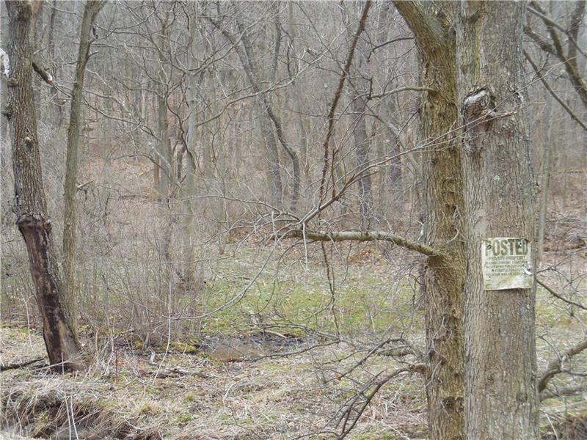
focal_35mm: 66
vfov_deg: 22.3
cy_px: 220
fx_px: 1119
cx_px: 294
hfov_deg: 29.4
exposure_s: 1/60
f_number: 4.2
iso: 125
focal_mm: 10.9
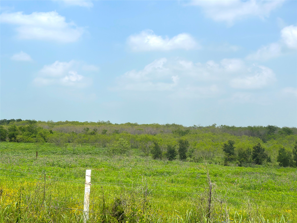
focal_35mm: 48
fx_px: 412
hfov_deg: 39.7
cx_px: 148
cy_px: 112
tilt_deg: +3.1
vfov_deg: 30.3
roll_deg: -1.8
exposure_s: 1/12048
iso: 100
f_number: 1.78
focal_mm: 6.86
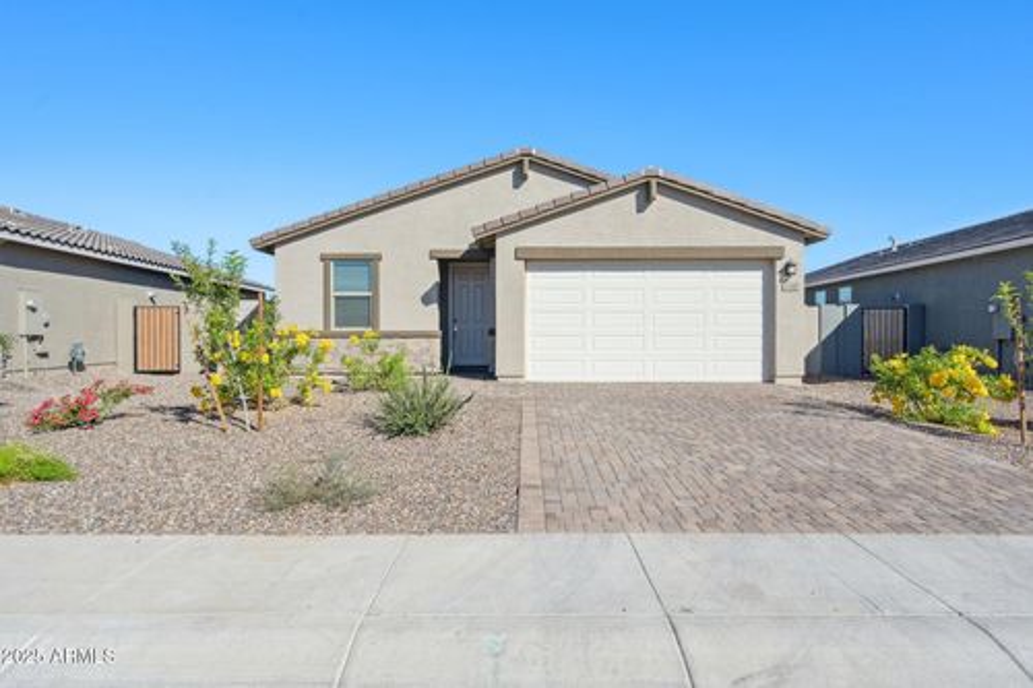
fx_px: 588
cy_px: 344
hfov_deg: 82.6
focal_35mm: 20
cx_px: 516
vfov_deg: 60.7
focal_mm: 20.5
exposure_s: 1/2000
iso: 320
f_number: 8
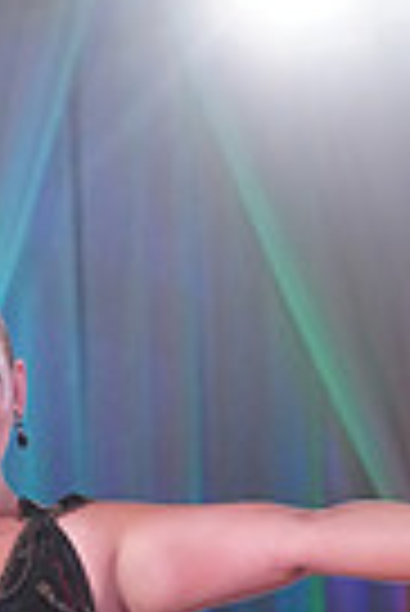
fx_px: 5078
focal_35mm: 298
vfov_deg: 6.8
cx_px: -403
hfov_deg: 4.6
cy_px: 1062
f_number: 4
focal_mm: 70
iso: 2500
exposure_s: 1/400
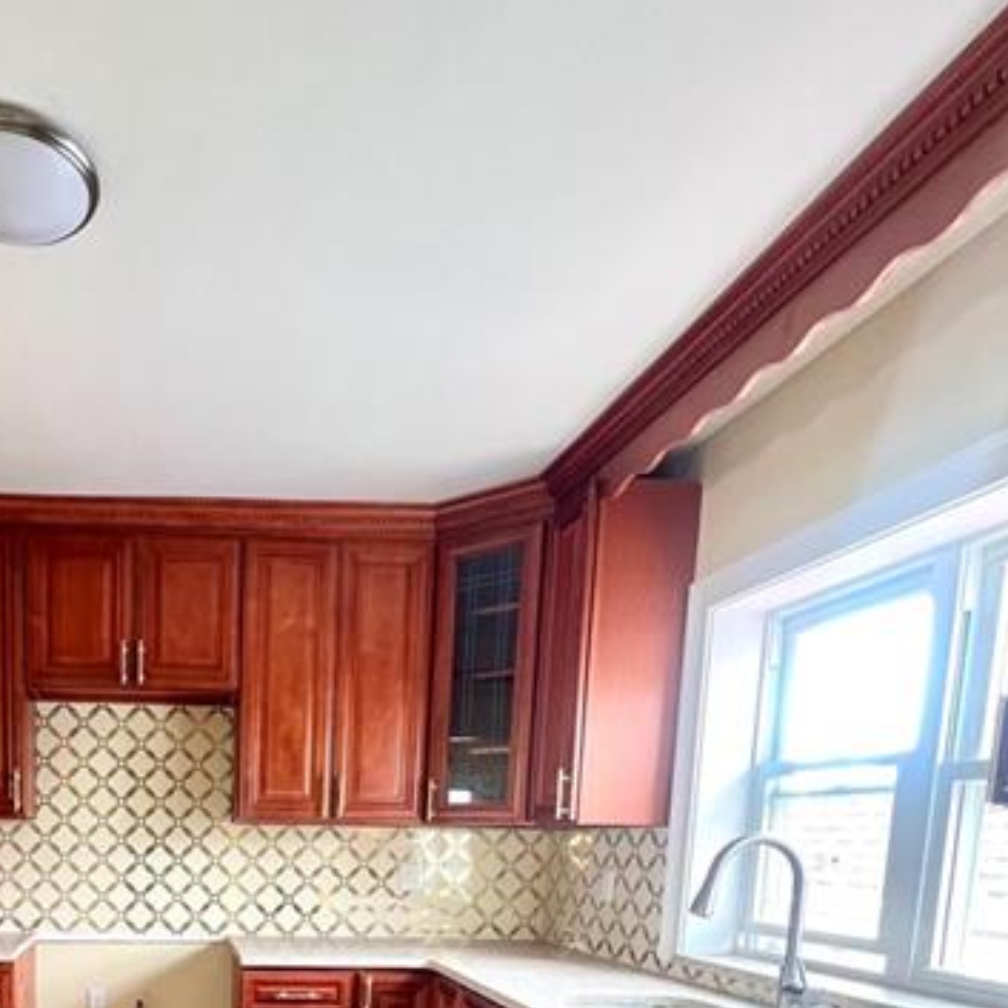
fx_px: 824
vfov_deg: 53.0
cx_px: 211
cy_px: 954
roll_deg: -0.6
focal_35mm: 25
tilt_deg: -6.1
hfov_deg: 58.4
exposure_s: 1/76
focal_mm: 1.57
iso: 250
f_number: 1.8
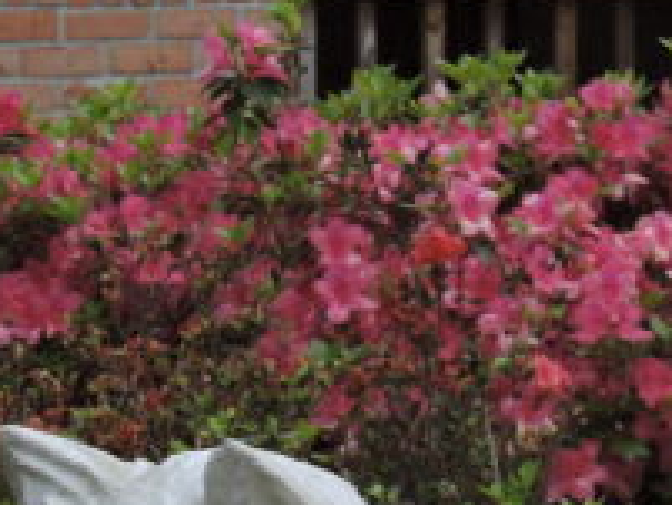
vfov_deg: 2.5
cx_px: 515
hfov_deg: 3.3
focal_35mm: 593
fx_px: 11519
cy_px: 861
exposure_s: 1/200
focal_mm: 30.3
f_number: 4.5
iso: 100
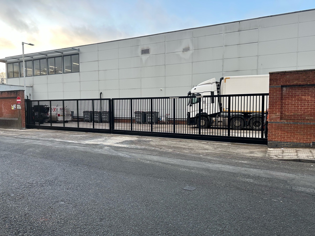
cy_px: 118
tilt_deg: -3.3
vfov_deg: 56.8
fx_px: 218
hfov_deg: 71.6
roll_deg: +0.3
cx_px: 158
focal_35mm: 24
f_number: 1.78
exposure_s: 1/279
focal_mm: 6.86
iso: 80
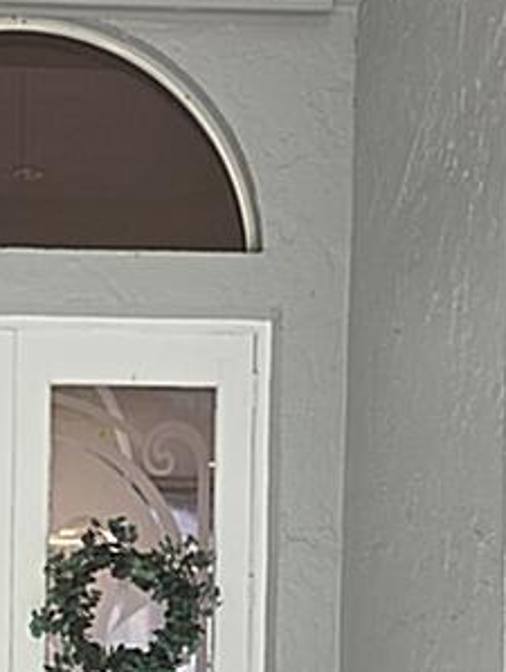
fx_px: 1147
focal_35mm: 59
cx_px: 27
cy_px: 668
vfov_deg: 30.4
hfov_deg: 24.0
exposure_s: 1/120
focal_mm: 5.4
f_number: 1.8
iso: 40
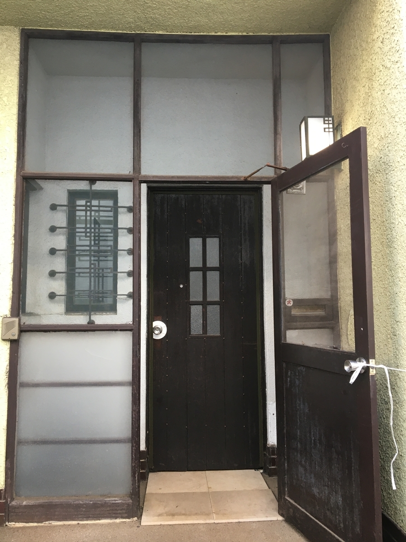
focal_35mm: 29
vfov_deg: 61.7
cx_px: 203
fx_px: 454
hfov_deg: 48.2
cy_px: 271
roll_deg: +1.1
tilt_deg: +6.1
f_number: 2.2
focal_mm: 4.15
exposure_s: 1/30
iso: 32
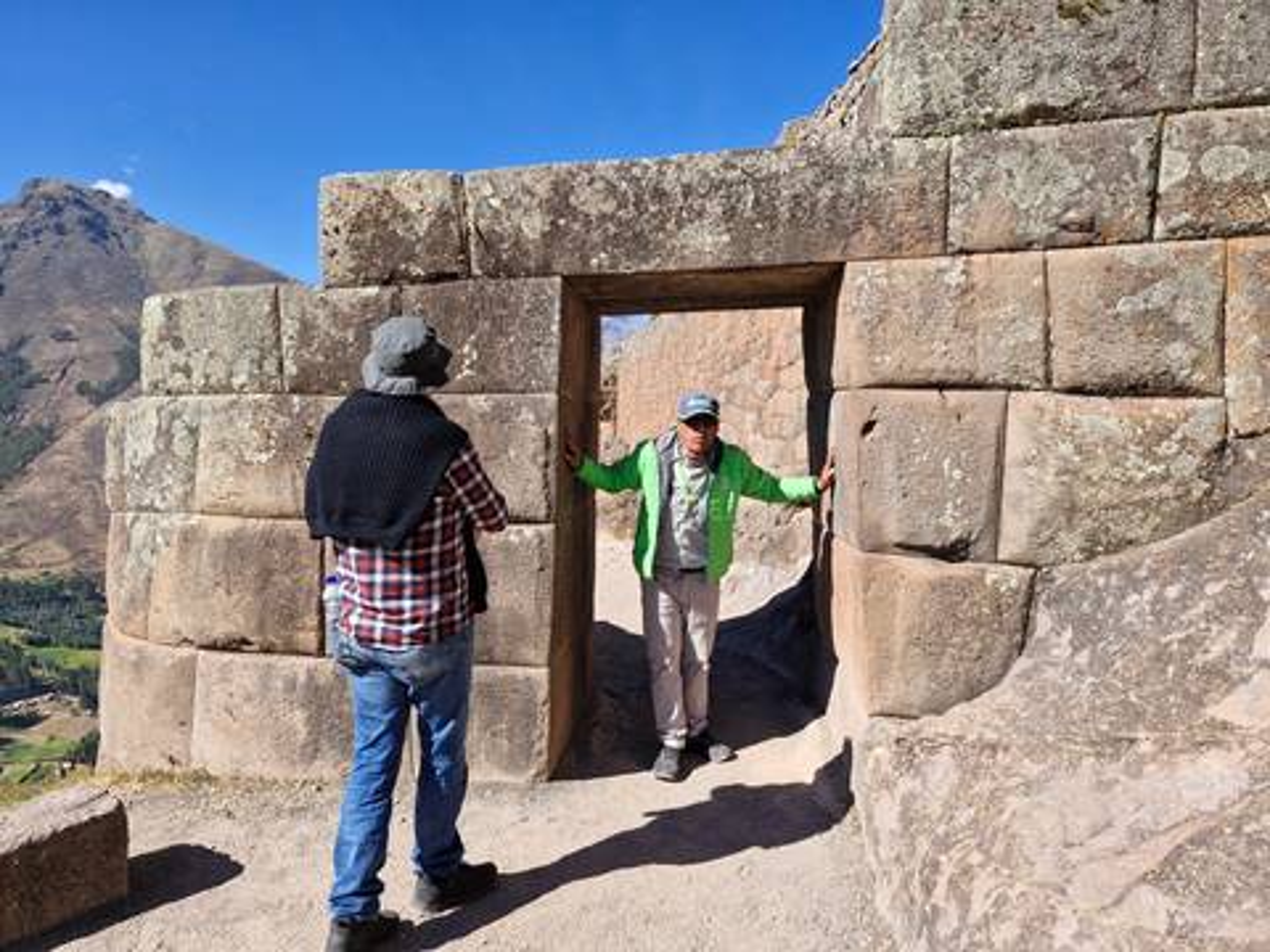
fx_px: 844
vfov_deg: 58.9
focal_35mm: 23
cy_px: 476
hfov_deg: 73.9
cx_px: 635
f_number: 1.8
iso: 50
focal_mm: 5.54
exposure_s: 1/1144
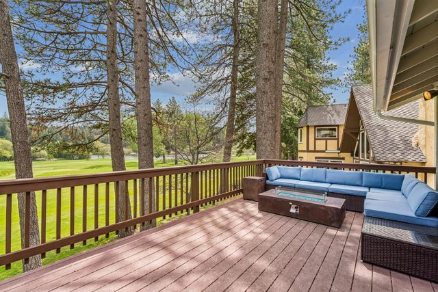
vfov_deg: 72.8
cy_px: 146
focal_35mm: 16
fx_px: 198
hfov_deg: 95.7
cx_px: 219
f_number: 13
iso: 100
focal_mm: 16.3
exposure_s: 1/40
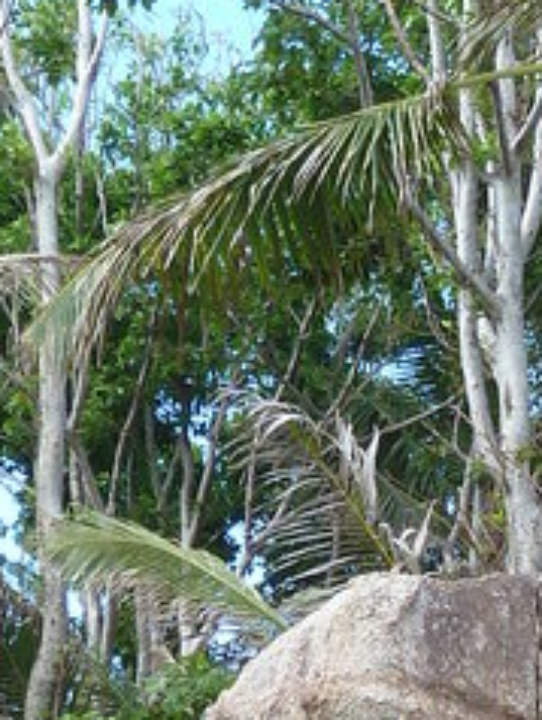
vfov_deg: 14.9
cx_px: 436
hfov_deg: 11.7
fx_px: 2626
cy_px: 929
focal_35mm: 126
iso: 80
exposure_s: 1/100
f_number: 3.5
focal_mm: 4.1
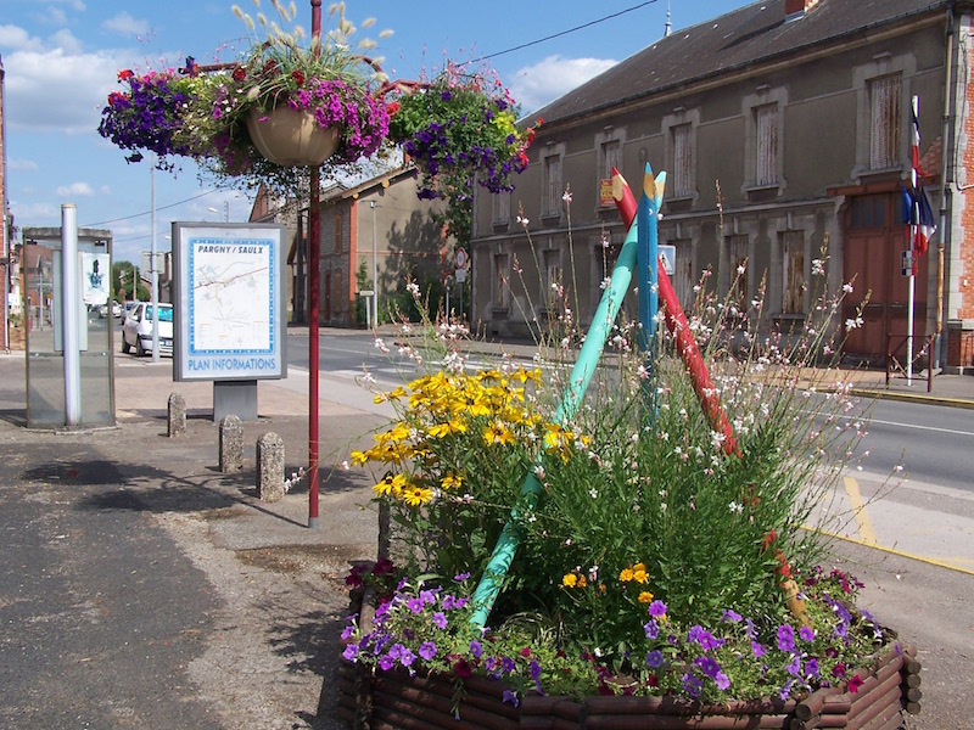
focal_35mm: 38
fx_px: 1069
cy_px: 365
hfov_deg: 49.0
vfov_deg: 37.7
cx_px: 487
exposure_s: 1/500
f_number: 5.6
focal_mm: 6.3
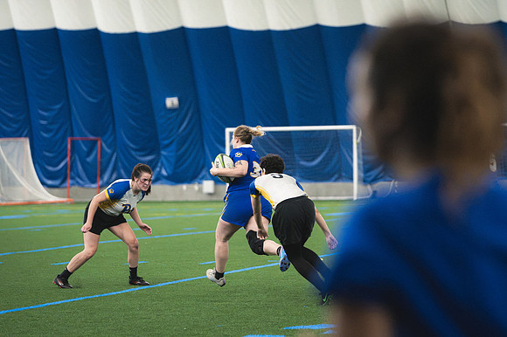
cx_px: 254
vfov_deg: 7.3
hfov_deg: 11.0
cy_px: 168
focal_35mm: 187
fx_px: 2632
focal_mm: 125
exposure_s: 1/640
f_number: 2.8
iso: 12800
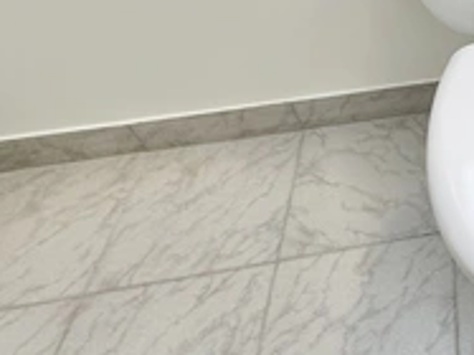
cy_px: 18
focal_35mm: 40
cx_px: 569
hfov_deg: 36.3
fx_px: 547
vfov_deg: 33.5
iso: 50
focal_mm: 2.22
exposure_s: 1/99
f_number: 2.2
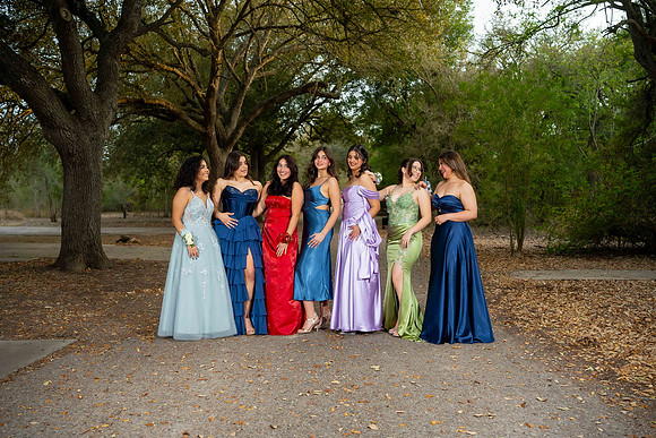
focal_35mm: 35
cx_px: 328
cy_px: 219
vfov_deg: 37.9
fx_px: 638
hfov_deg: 54.4
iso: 250
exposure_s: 1/200
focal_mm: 35
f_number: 3.2
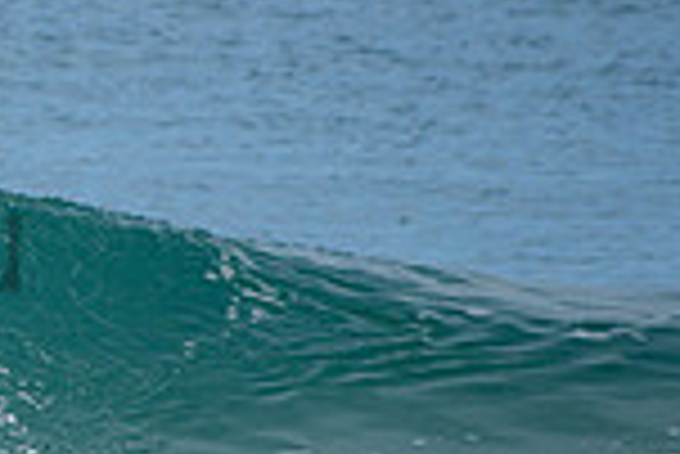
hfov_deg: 1.1
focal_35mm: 1917
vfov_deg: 0.7
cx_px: -455
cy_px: 191
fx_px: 36244
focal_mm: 500
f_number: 6.3
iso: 250
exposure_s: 1/2500
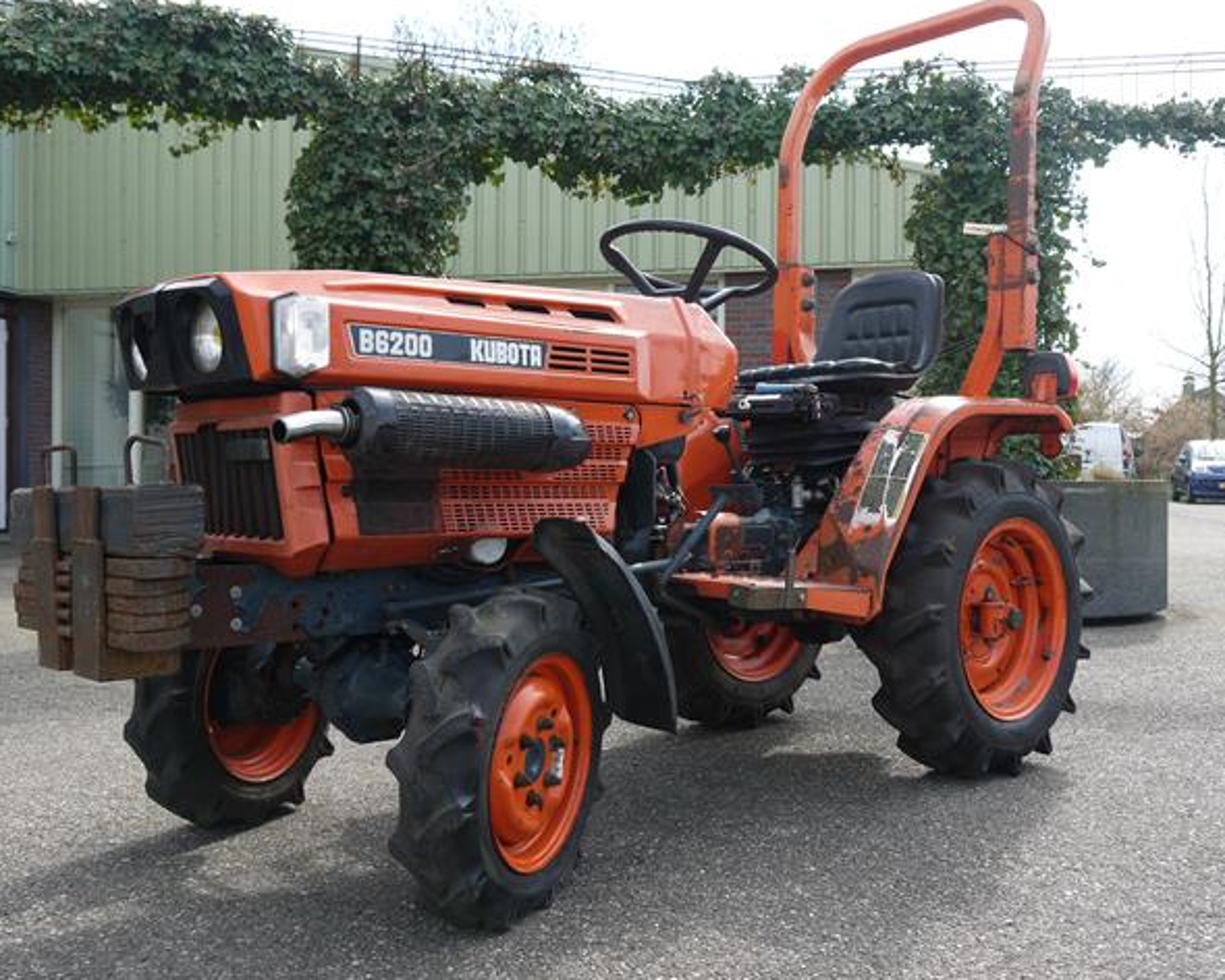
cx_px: 592
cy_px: 486
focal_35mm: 36
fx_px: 1305
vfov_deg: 41.2
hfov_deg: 50.3
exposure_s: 1/200
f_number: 5.6
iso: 100
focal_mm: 17
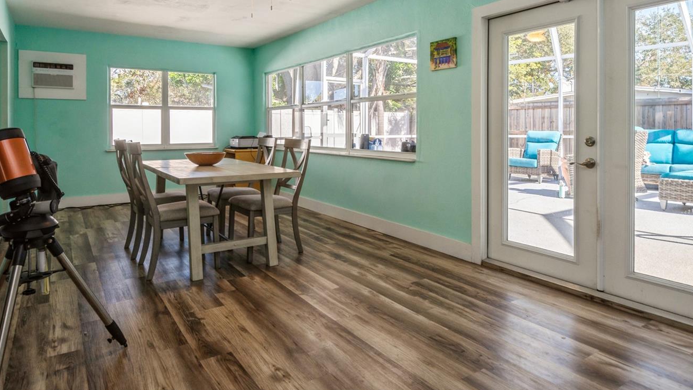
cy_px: 113
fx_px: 423
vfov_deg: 48.2
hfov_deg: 78.7
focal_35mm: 23
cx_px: 344
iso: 250
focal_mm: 12
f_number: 8
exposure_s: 1/60
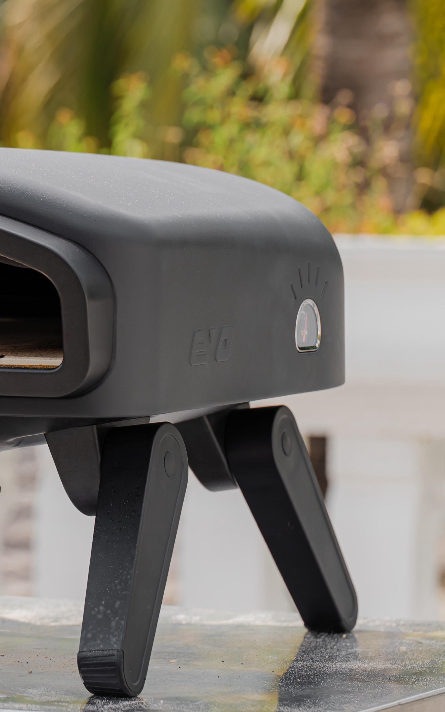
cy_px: 288
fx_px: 4695
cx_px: -40
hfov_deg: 5.4
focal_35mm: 242
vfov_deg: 8.7
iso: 160
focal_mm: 105
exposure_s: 1/400
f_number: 5.6
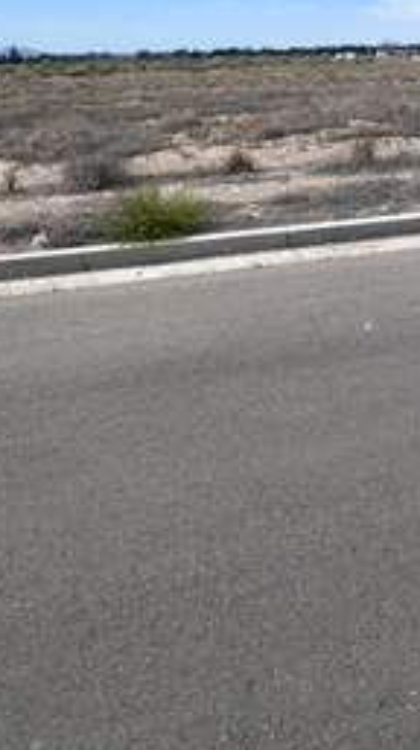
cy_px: 85
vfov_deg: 47.8
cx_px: 402
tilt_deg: -2.9
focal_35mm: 38
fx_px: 755
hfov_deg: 29.4
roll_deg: +1.2
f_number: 2.2
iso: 50
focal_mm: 2.22
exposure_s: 1/3861
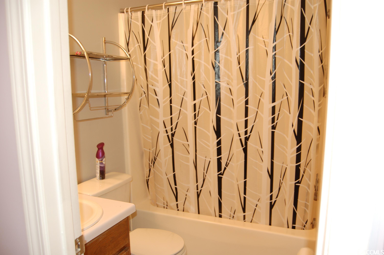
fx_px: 639
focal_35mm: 60
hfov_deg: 33.4
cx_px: 192
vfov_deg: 22.6
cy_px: 128
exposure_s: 1/30
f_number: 5
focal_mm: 40
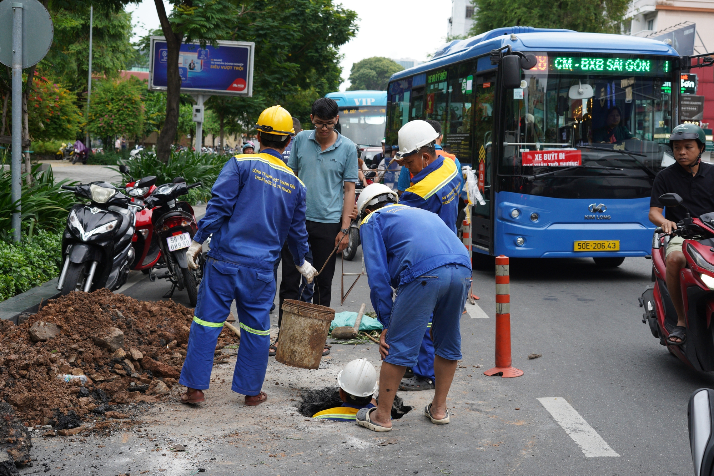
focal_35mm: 50
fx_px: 992
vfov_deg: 27.0
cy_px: 238
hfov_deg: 39.6
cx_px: 357
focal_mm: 50
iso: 1000
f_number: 6.3
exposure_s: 1/200
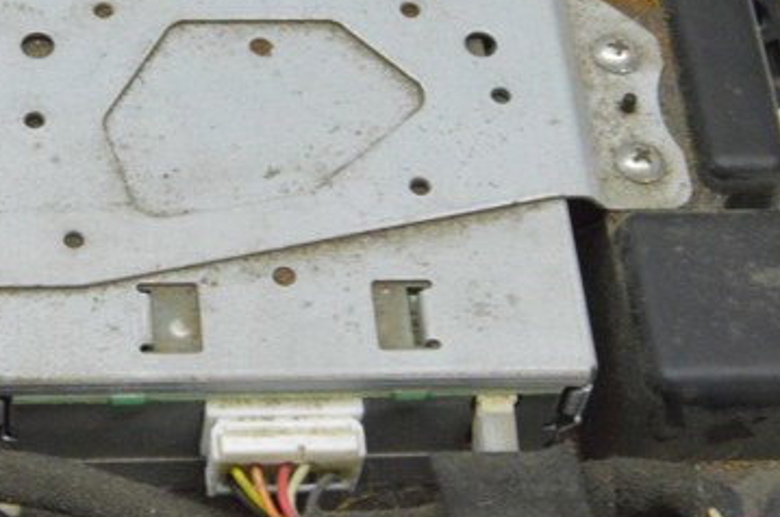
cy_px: 171
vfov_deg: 12.7
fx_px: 2314
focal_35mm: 107
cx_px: 193
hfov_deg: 19.0
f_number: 20
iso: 6400
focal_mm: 40
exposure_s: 1/15
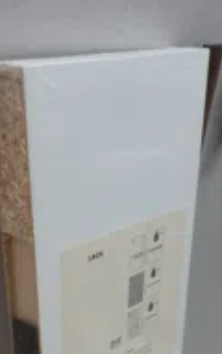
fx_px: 513
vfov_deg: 36.0
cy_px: 313
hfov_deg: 24.4
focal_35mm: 53
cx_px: 91
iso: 200
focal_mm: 5.23
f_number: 1.8
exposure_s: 1/50
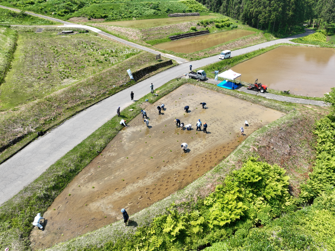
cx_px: 168
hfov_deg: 71.6
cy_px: 126
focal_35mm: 24
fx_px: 232
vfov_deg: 56.8
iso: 100
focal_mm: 12.29
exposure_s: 1/1000
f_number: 2.8
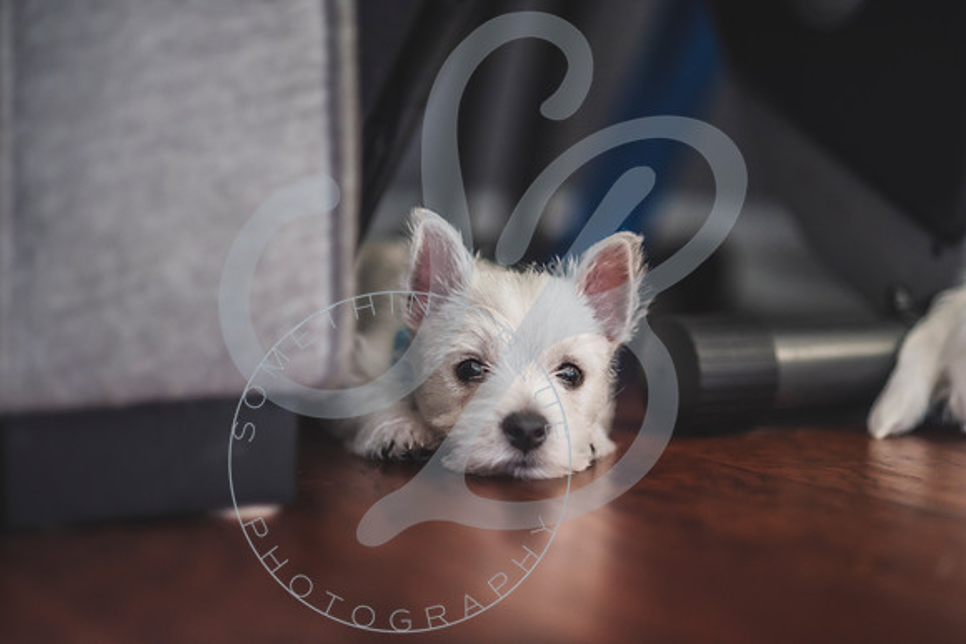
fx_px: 2281
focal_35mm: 85
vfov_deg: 16.1
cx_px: 483
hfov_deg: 23.9
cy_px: 322
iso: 500
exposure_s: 1/125
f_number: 1.8
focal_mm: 85
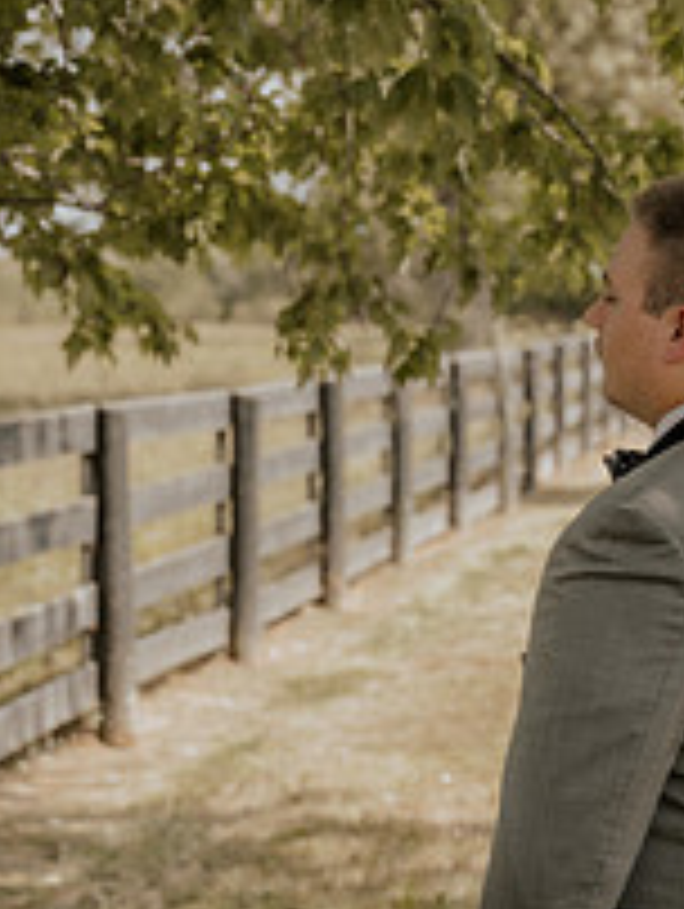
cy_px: 572
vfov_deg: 16.1
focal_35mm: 122
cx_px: 657
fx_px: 3207
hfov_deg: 12.1
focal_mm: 57
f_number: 4
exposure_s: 1/500
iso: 250
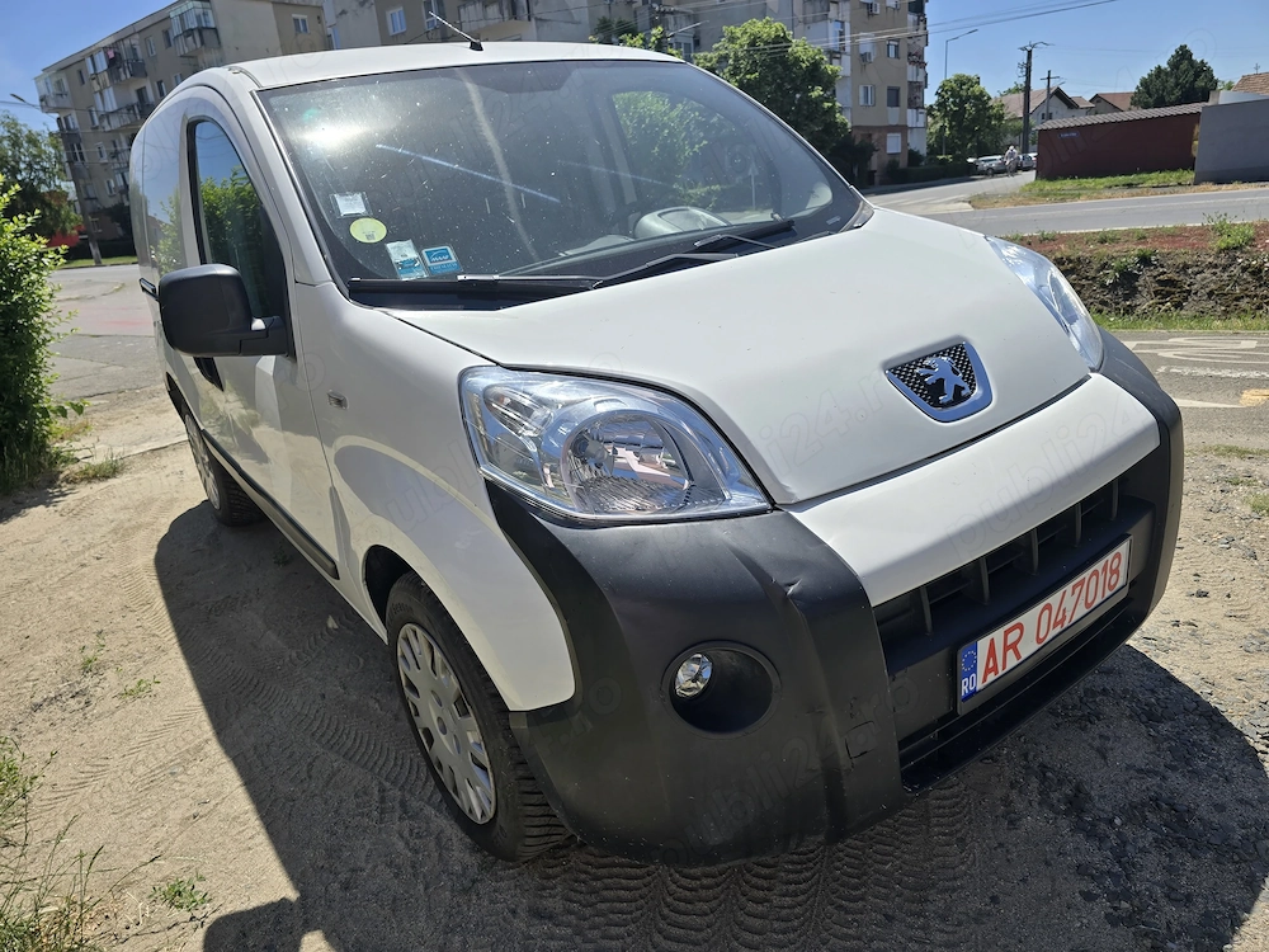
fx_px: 843
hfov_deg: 73.9
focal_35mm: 23
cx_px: 634
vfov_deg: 58.9
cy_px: 476
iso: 12
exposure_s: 1/1093
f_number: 1.7
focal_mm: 6.3
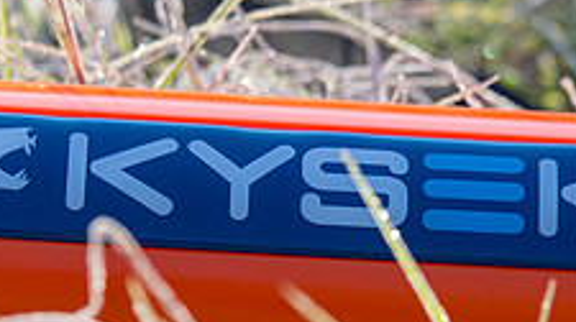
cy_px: 373
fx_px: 6805
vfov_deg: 2.7
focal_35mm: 446
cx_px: 274
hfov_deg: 4.8
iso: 800
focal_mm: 165
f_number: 7.1
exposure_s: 1/500
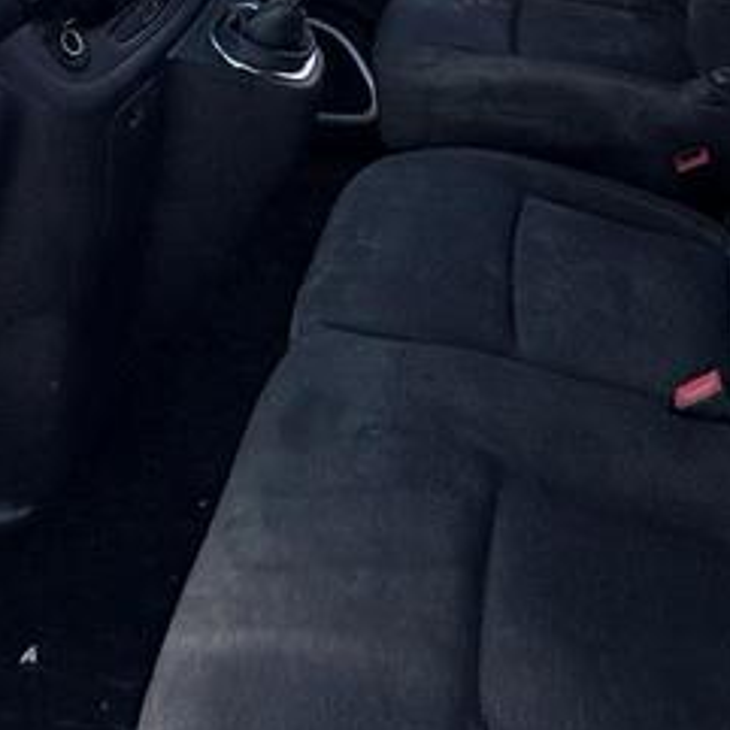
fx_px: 1098
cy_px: -224
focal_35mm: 46
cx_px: 454
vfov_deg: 29.5
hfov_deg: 36.6
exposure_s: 1/610
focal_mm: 2.22
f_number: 2.2
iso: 64
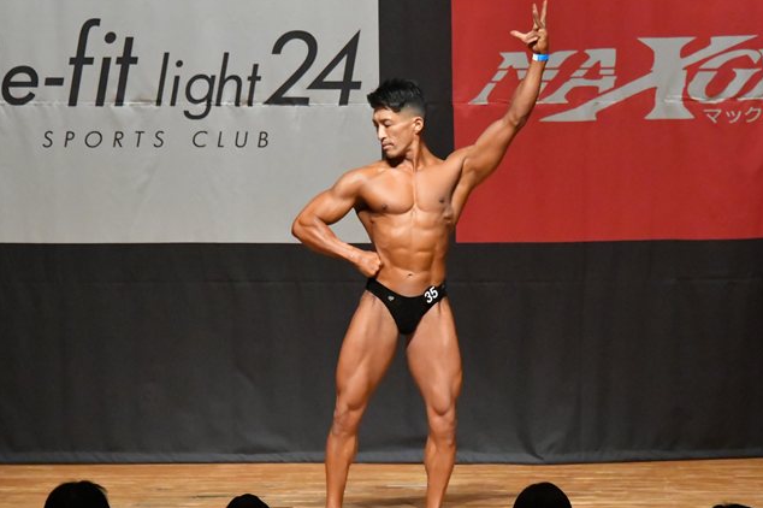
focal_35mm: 275
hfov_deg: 7.5
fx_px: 5825
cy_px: 302
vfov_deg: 5.0
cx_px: 386
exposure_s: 1/400
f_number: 5.6
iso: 12800
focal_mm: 150
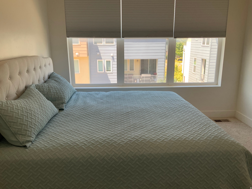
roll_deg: +0.4
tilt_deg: -12.9
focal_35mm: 29
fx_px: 211
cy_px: 94
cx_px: 126
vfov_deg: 48.2
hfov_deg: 61.7
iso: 20
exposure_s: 1/122
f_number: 1.8
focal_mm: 3
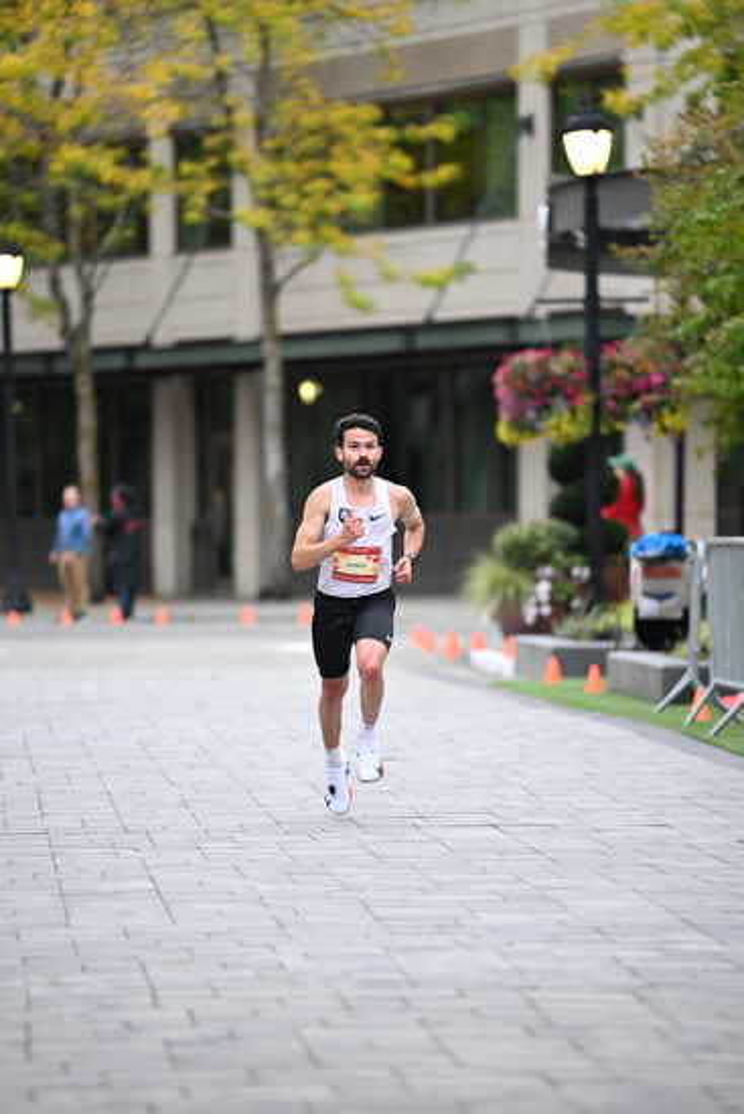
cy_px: 557
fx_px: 6196
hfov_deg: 6.9
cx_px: 372
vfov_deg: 10.3
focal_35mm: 200
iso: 1600
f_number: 2.8
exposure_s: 1/800
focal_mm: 200
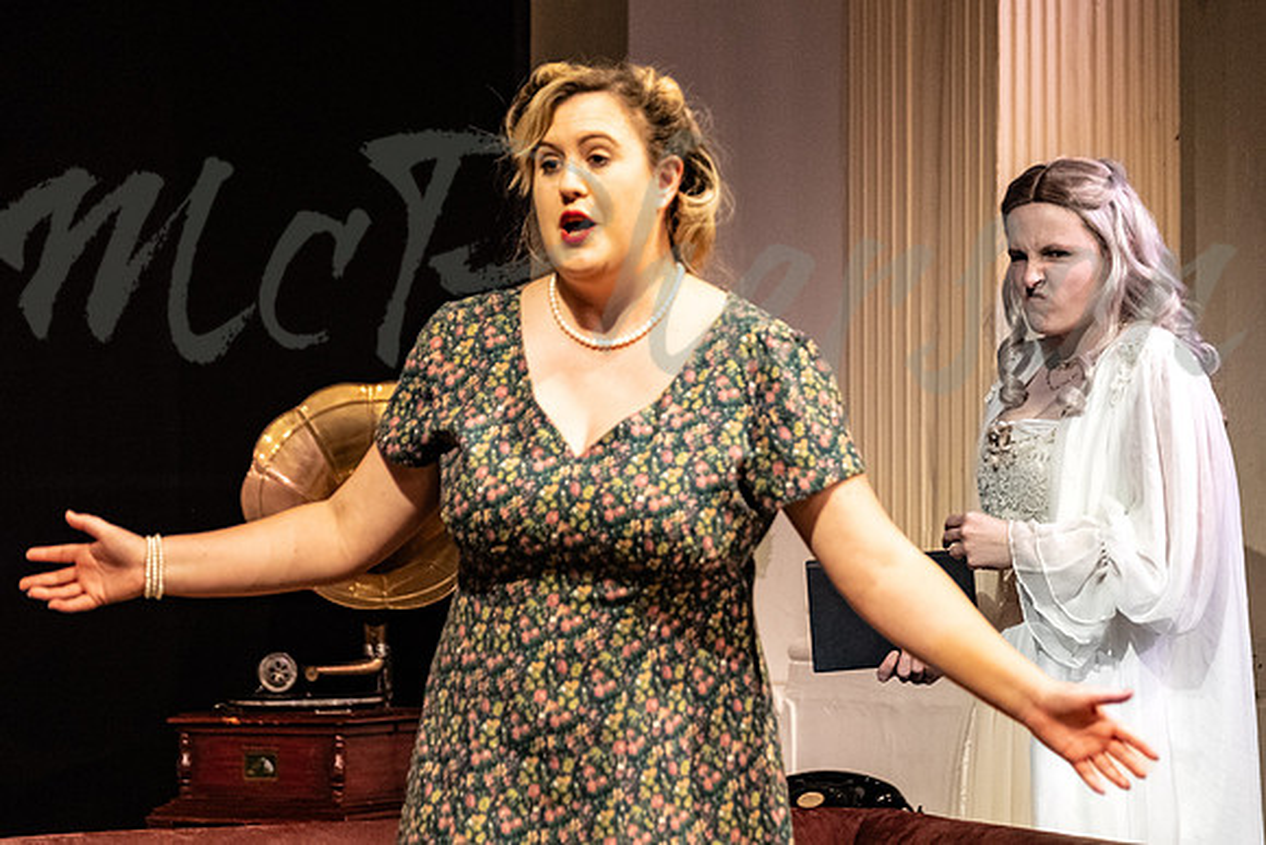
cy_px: 375
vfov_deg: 8.2
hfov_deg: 12.2
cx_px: 725
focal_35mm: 168
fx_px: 5903
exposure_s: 1/250
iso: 2000
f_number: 3.2
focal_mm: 94.5
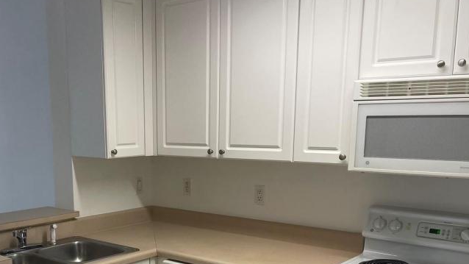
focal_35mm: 41
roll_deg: +0.2
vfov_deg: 28.1
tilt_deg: -12.2
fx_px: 510
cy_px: 232
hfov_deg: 48.8
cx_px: 171
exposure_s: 1/120
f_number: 1.6
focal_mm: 5.1
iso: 40
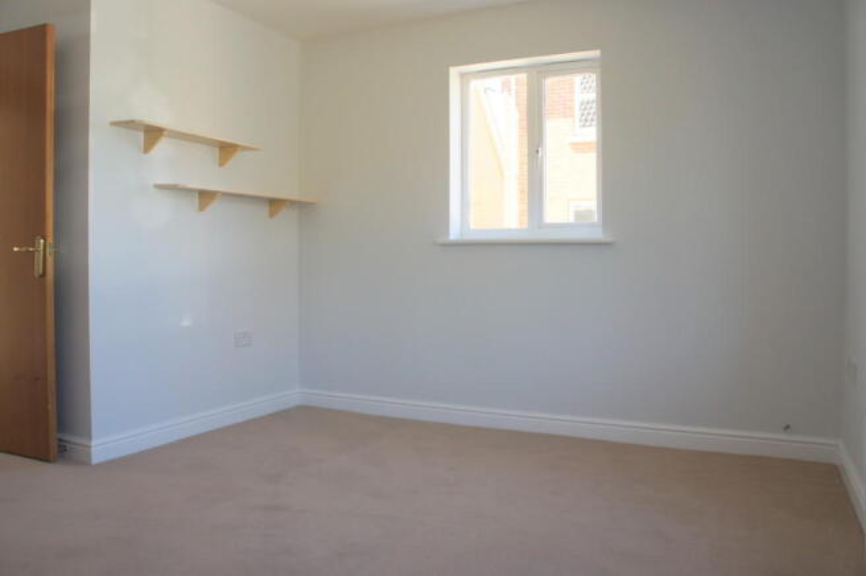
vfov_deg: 47.8
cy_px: 288
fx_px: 649
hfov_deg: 67.4
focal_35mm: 27
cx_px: 433
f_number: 5
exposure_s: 1/50
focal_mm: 18
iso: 200
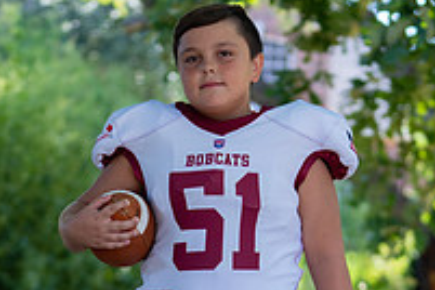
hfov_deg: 9.6
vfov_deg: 6.4
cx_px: 206
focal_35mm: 215
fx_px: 2598
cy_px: 313
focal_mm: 70
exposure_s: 1/320
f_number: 2.8
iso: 160
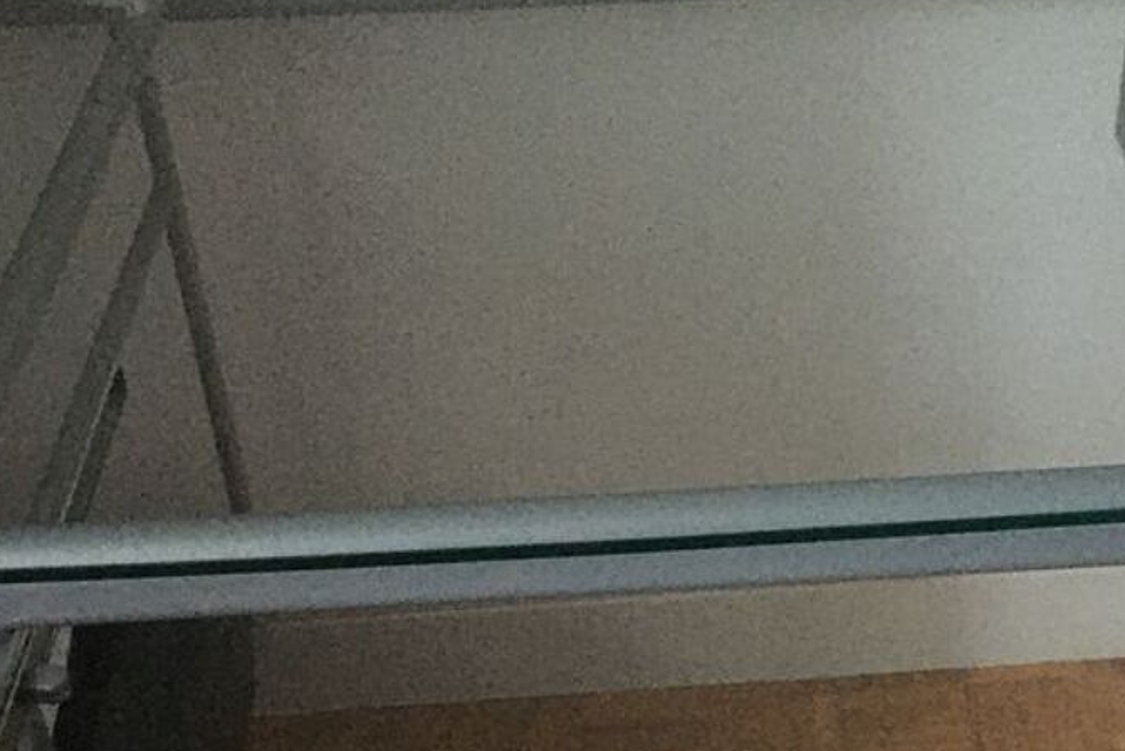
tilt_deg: -38.3
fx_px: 1875
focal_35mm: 60
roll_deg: +0.3
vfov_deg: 22.6
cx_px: 712
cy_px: 485
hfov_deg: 33.2
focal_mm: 4.15
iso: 500
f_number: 2.2
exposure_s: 1/17
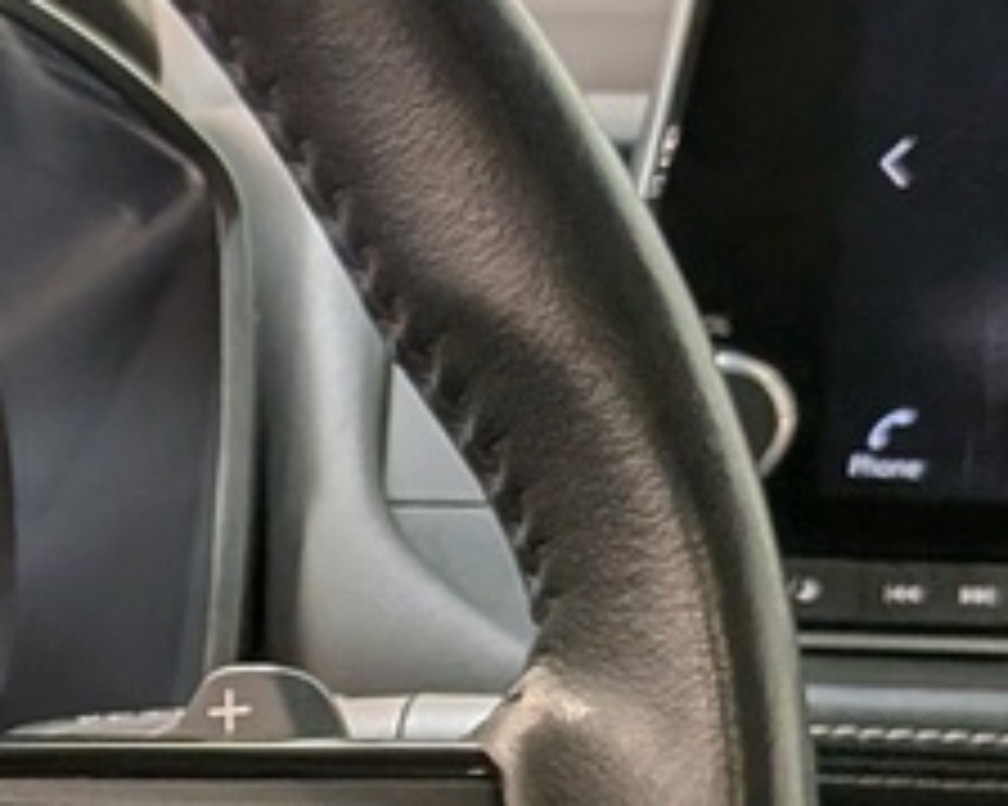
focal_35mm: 107
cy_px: 964
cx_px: -774
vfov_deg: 14.0
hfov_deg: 15.5
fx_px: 3191
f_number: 1.7
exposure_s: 1/146
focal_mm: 4.53
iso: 29
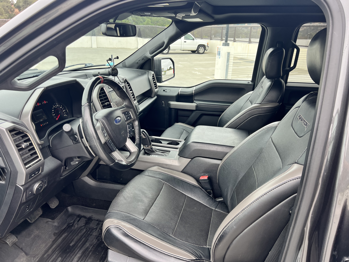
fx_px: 262
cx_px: 174
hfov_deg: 67.3
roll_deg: -1.2
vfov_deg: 53.1
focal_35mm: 26
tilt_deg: -20.3
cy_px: 131
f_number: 1.5
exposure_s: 1/302
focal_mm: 5.7
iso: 50
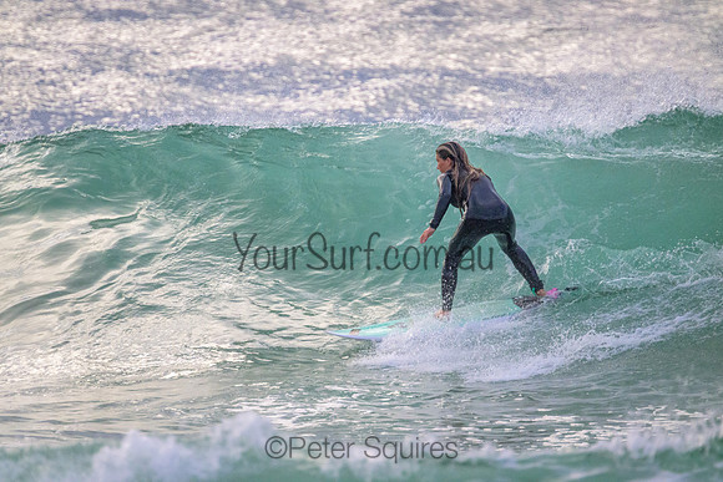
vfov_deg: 1.7
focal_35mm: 800
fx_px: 16070
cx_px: 362
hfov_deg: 2.6
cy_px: 241
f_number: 11
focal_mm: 800
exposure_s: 1/2000
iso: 5000
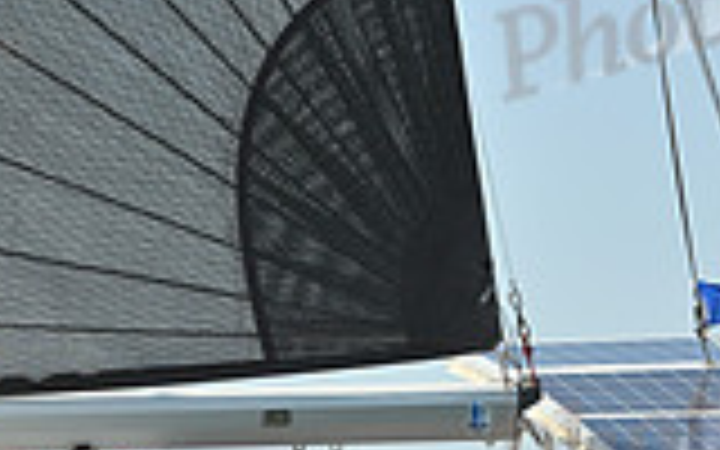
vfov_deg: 5.0
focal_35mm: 258
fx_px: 5063
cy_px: 695
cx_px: 266
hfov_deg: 8.1
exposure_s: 1/1250
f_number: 6.3
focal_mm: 70
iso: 320
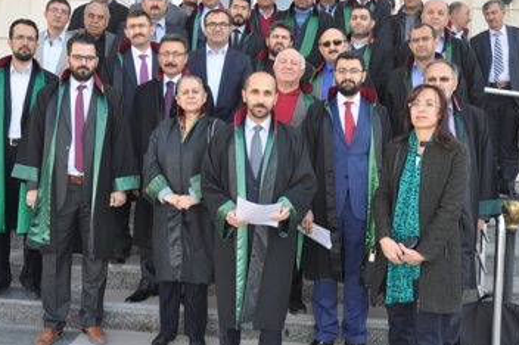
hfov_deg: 46.4
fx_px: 605
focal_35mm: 42
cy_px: 127
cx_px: 265
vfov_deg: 31.7
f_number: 3.5
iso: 200
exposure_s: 1/200
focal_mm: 22
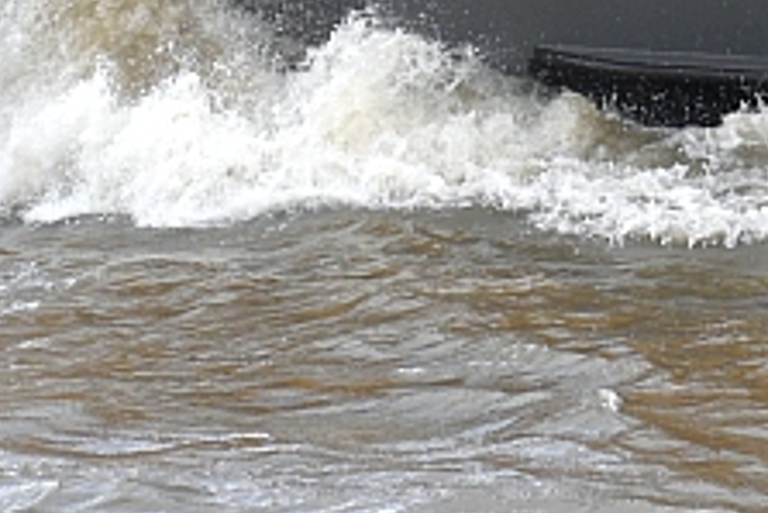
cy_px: -632
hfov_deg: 3.7
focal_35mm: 551
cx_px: 1381
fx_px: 11762
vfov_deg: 2.5
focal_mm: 120
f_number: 5.6
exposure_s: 1/500
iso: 200
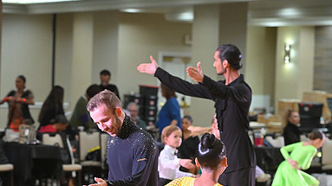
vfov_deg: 7.4
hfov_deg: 13.3
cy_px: 221
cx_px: 167
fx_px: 1425
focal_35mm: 162
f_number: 5
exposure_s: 1/320
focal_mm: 102
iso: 3200
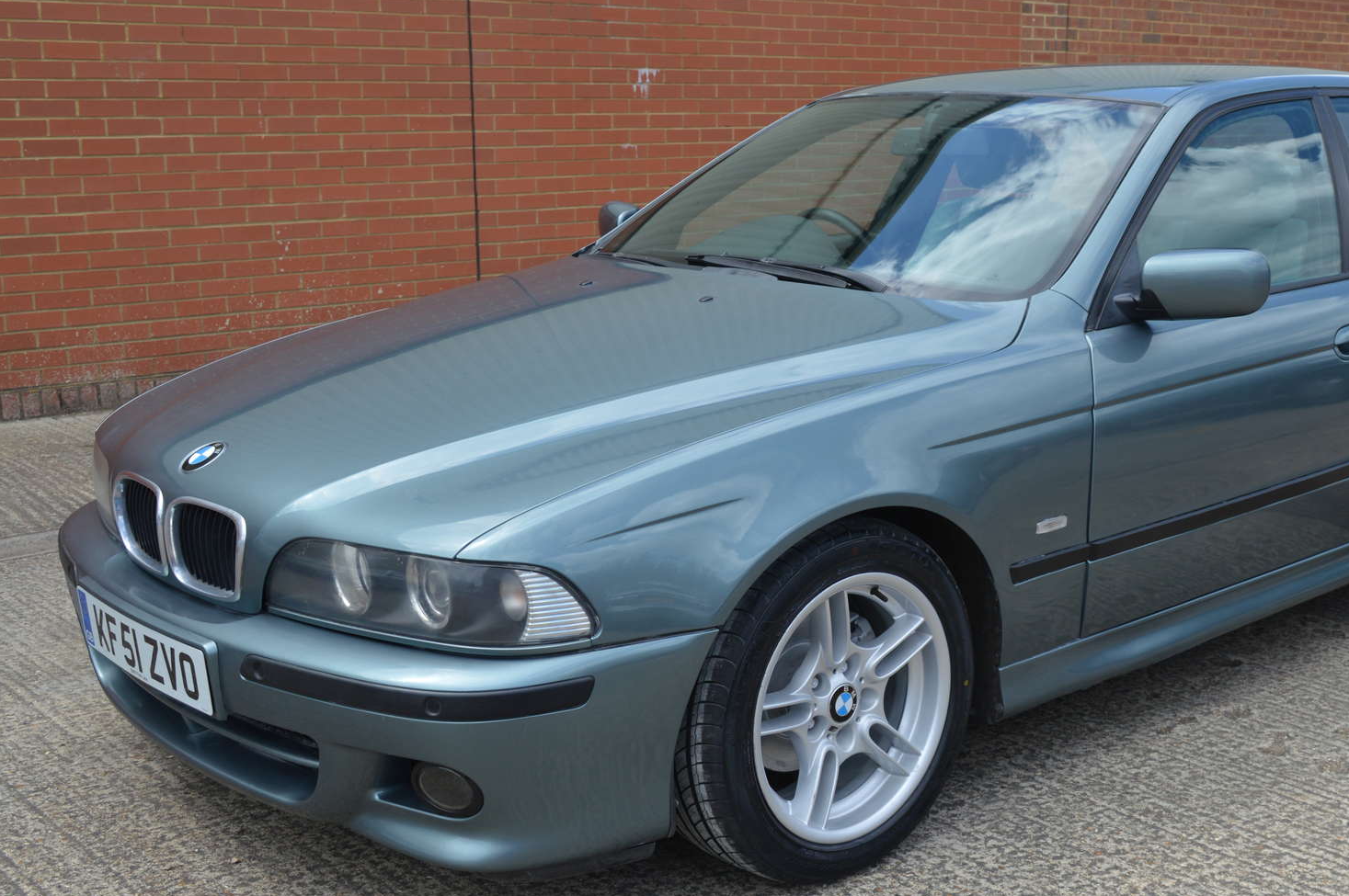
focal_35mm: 45
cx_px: 888
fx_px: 1685
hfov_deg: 43.1
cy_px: 490
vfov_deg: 29.8
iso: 100
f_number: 8
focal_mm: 22
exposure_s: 1/200
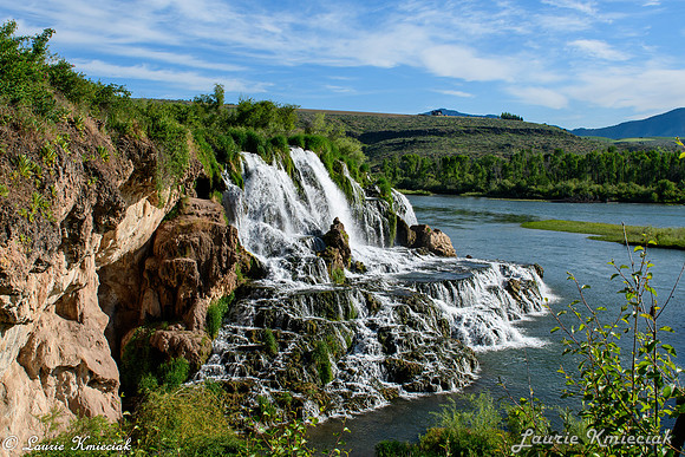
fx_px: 685
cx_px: 342
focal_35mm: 36
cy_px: 228
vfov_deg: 36.9
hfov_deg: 53.1
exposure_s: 1/800
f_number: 8
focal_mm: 24
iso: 200
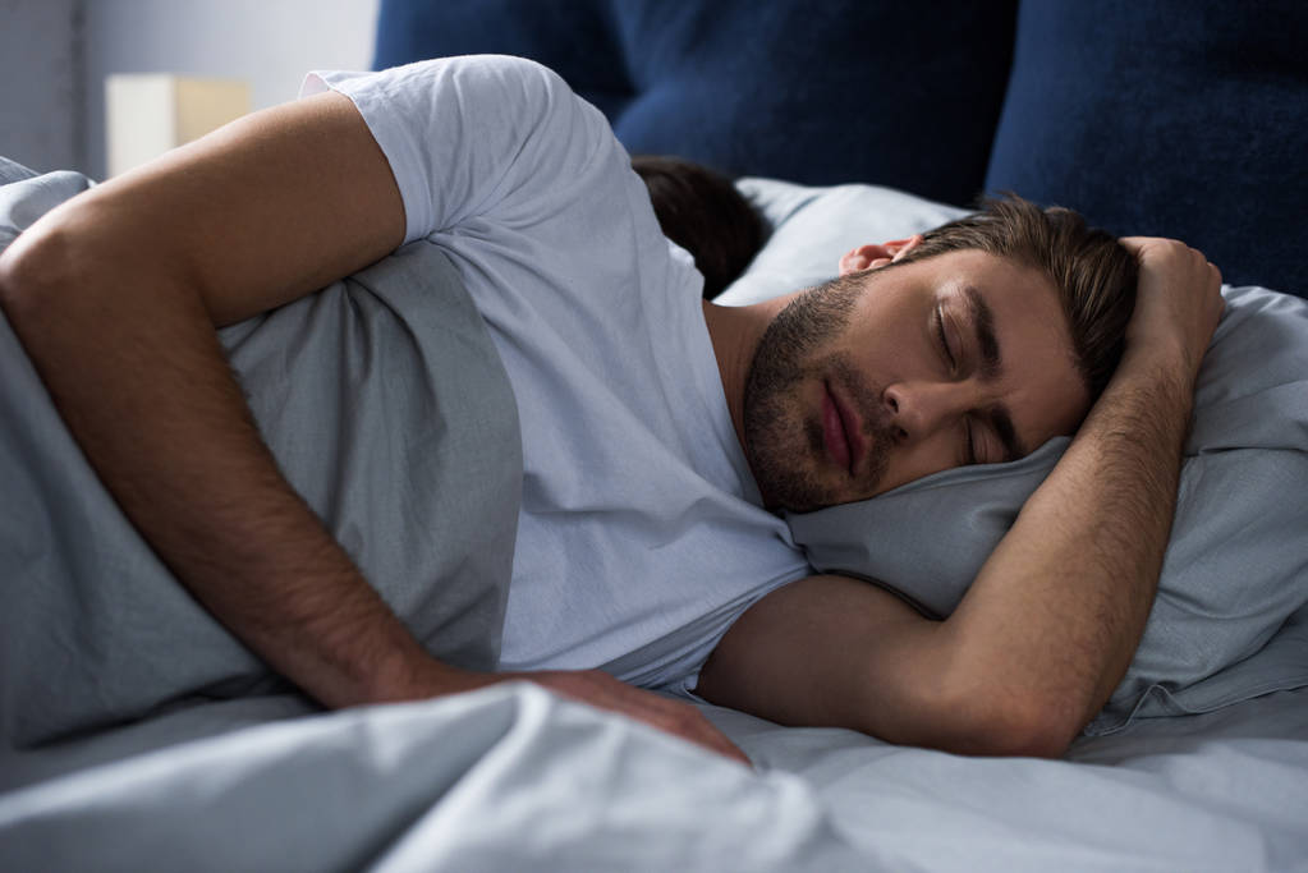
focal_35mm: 50
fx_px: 1817
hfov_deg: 39.6
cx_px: 654
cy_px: 436
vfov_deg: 27.0
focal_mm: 50
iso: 400
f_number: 3.2
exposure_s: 1/200
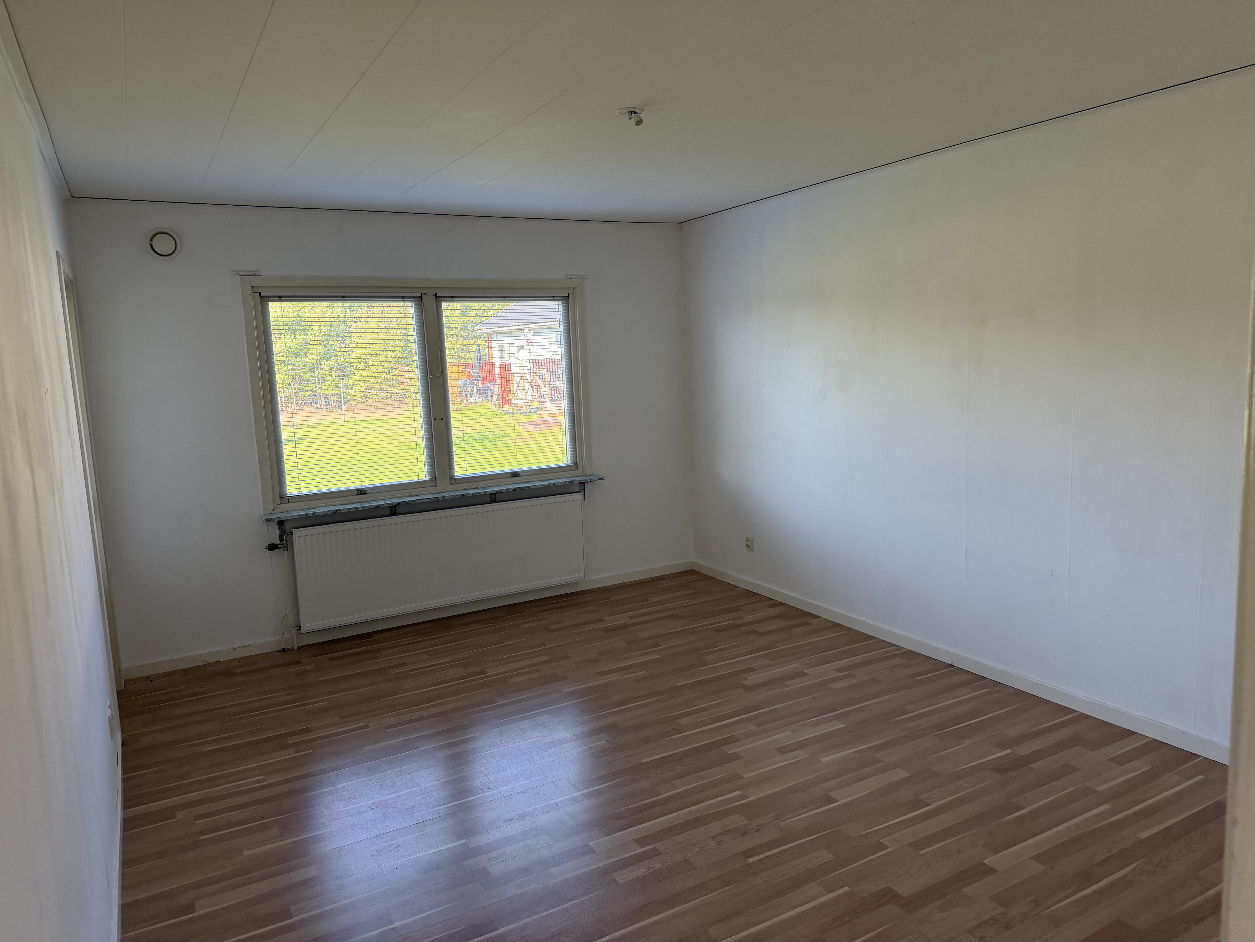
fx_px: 870
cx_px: 628
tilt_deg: -6.0
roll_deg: +3.0
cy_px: 471
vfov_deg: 56.8
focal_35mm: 24
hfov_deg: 71.6
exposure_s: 1/236
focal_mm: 6.76
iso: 200
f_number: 1.78
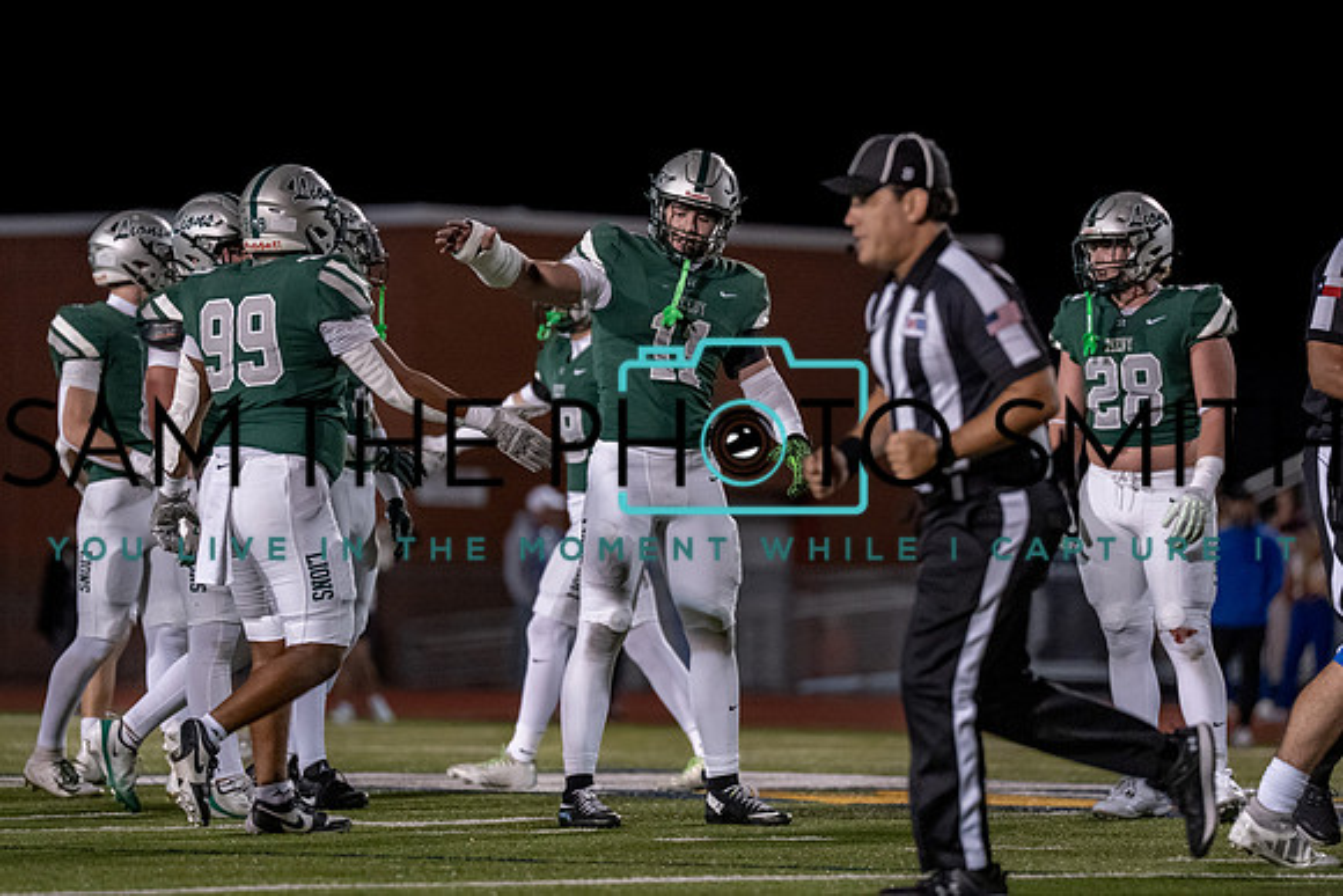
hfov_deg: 7.1
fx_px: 10786
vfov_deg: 4.8
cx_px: 650
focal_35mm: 289
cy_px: 399
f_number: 2.8
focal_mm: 200
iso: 4000
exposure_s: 1/1000
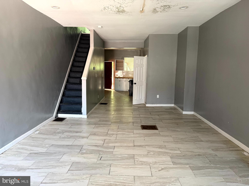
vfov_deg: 56.8
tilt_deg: -7.5
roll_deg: -0.5
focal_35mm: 24
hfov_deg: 71.6
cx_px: 124
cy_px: 93
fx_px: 173
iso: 200
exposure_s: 1/63
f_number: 1.78
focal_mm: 6.76
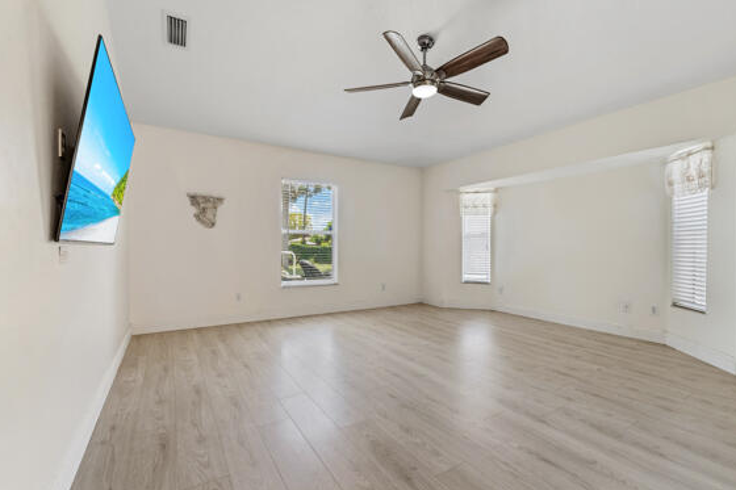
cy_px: 240
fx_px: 307
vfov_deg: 77.3
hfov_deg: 100.4
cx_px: 371
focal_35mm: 15
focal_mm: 14
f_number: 9
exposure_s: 1/2.5
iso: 250
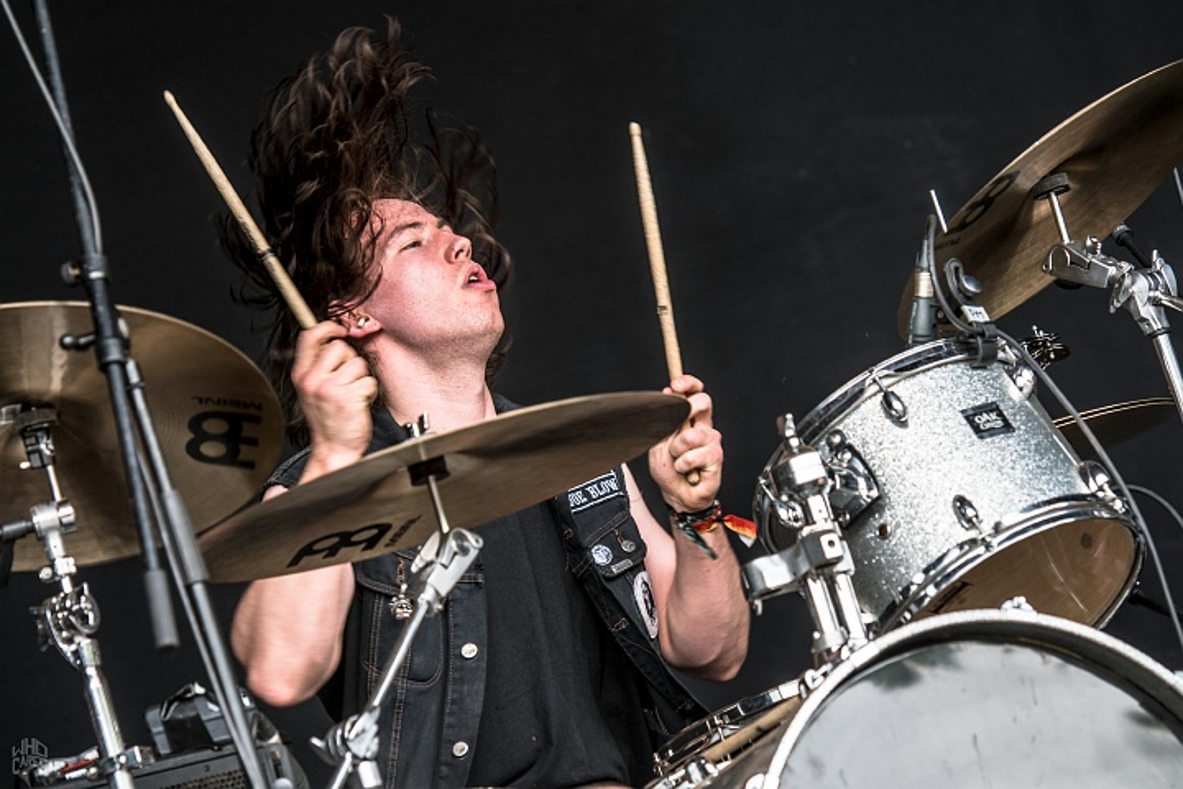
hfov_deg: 10.5
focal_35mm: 195
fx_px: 6407
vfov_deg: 7.0
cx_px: 592
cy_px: 394
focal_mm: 130
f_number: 4
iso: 64
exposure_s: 1/160
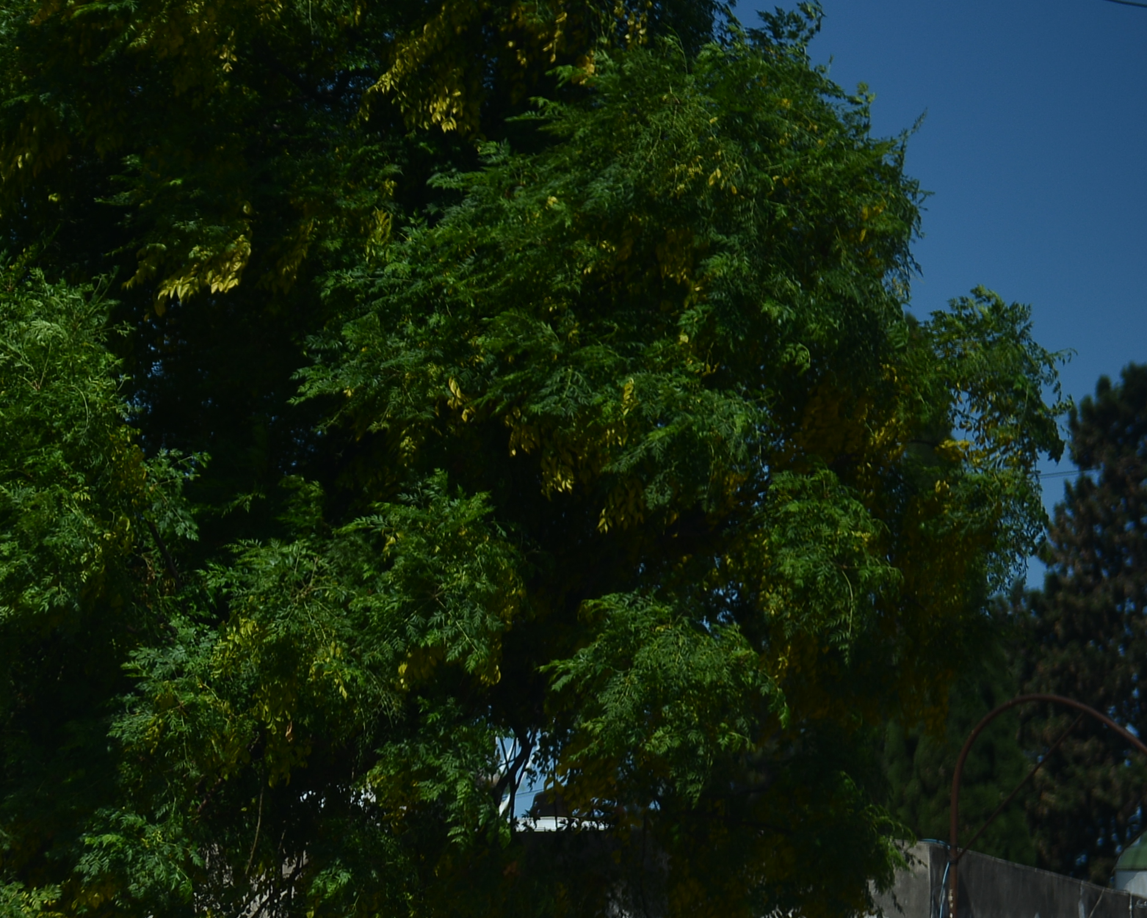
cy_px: 813
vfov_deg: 8.0
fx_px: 6551
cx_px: -490
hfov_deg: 9.8
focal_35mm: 193
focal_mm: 70
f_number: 2.8
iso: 100
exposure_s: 1/4000
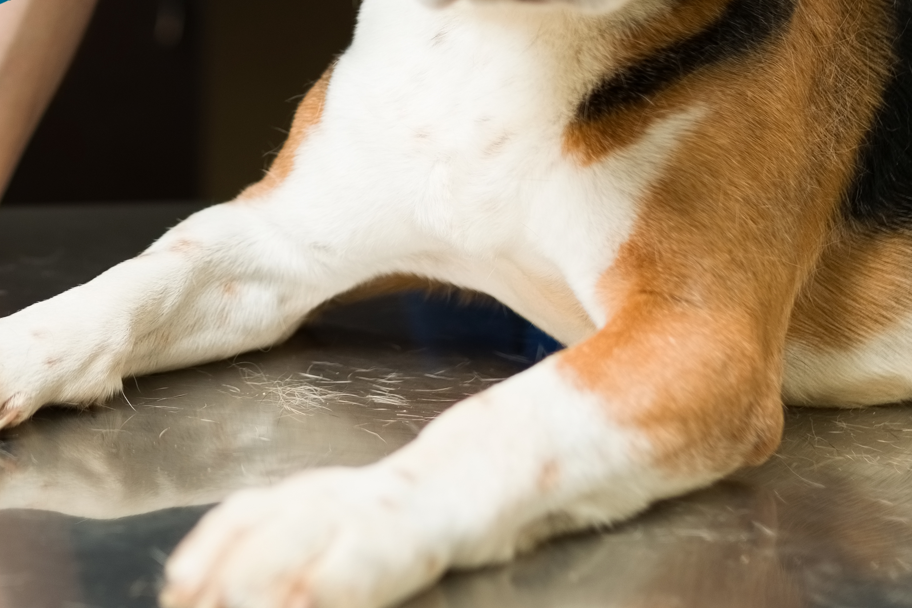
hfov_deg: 18.2
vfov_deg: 12.1
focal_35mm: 111
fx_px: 2812
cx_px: 131
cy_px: -118
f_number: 1.8
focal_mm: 35
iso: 100
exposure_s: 1/250
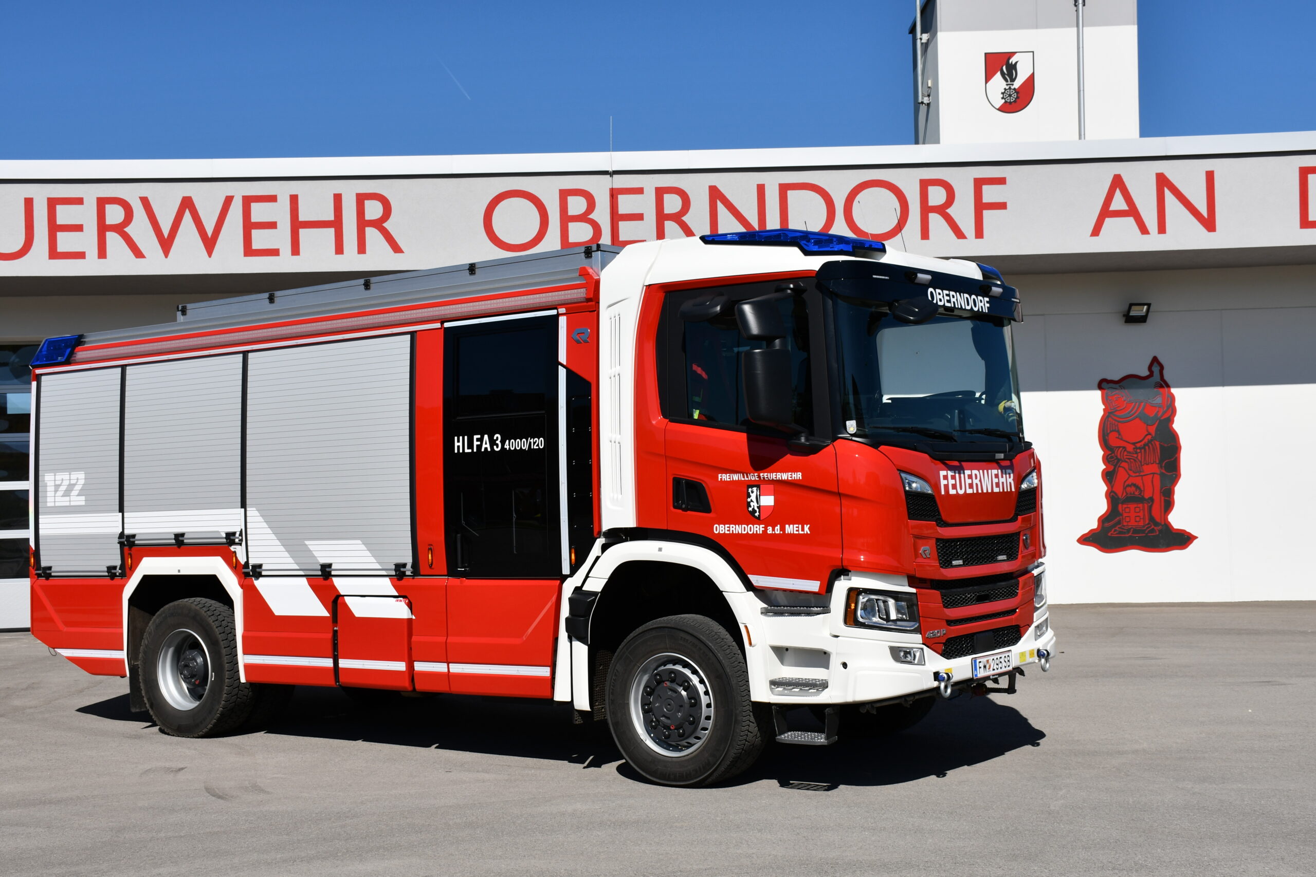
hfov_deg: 43.6
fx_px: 1645
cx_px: 658
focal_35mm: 45
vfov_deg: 29.9
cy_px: 438
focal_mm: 30
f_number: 10
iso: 100
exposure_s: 1/400
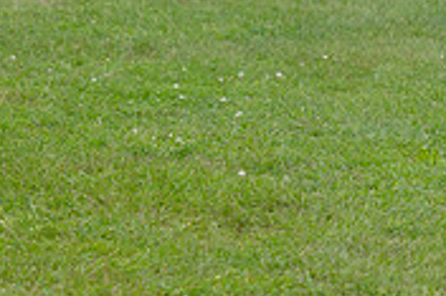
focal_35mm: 264
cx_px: -165
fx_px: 3268
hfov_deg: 7.7
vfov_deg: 5.1
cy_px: -186
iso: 400
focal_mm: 80
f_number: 4.5
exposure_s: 1/1000
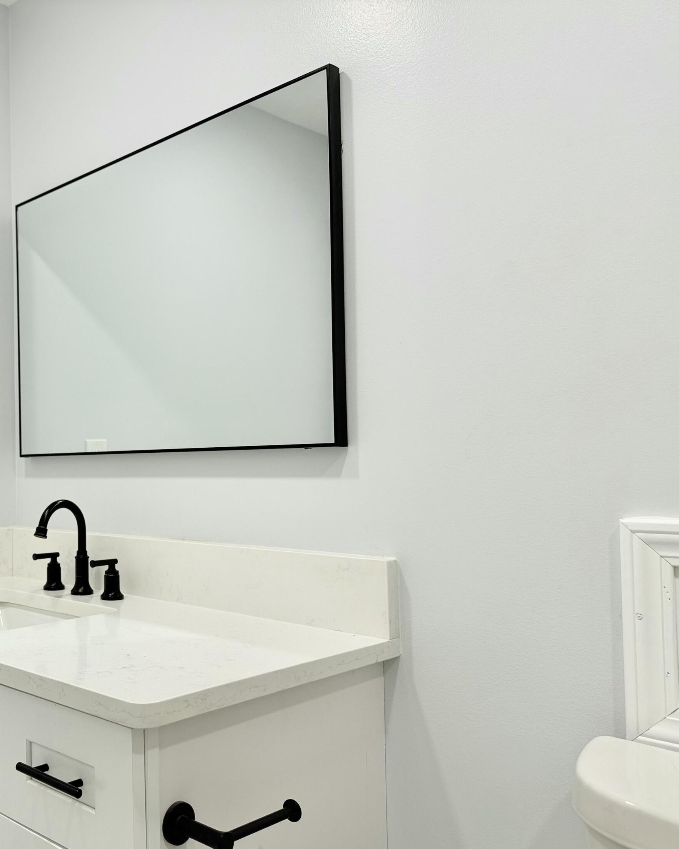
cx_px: 118
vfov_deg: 55.7
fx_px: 804
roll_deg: +0.5
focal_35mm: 32
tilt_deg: +2.6
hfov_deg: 43.3
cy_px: 433
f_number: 1.78
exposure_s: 1/120
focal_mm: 6.76
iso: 64
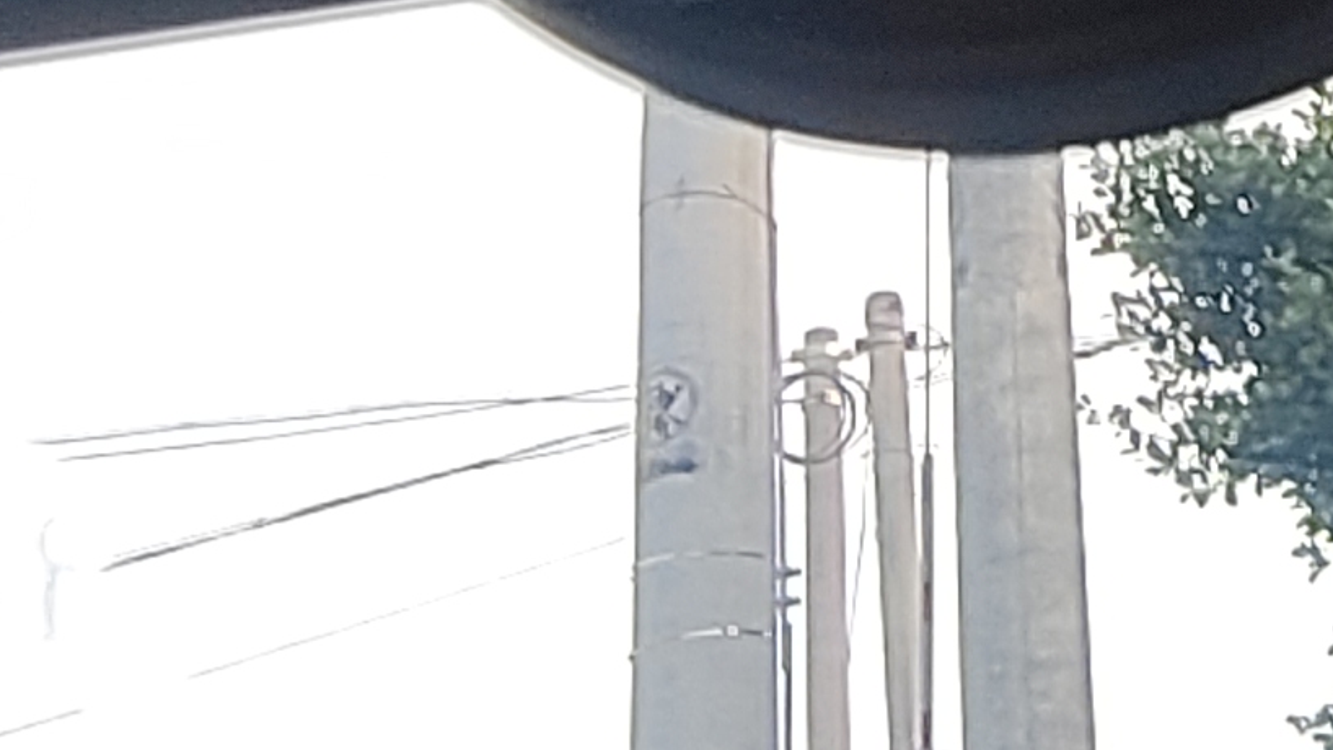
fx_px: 5089
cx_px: 1253
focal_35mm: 144
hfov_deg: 14.7
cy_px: -646
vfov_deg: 8.1
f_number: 2.2
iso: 66
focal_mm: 2.13
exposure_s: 1/100
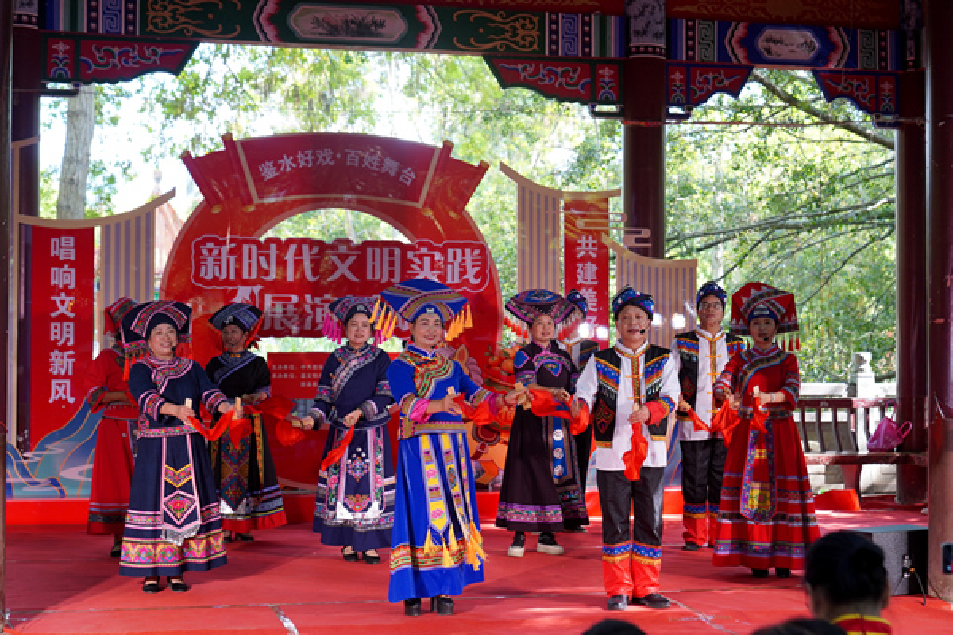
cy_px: 318
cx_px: 476
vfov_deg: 23.0
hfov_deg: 33.9
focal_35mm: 59
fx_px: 1562
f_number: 4
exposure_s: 1/160
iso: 640
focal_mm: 59
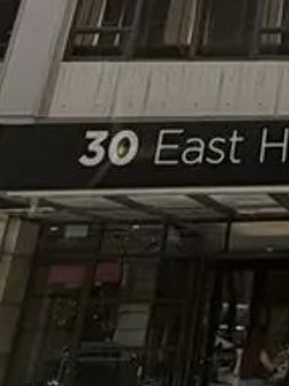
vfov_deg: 19.7
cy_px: -266
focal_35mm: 79
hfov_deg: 16.0
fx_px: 881
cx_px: 508
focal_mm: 2.22
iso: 50
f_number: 2.2
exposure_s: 1/502
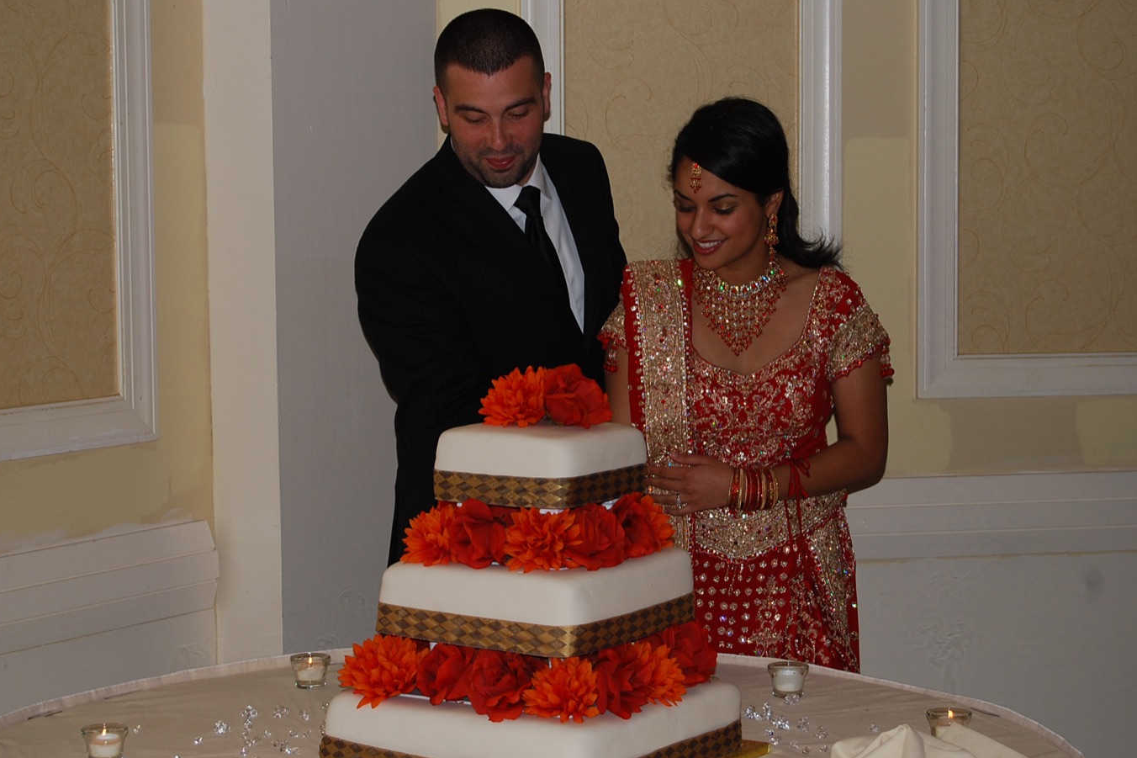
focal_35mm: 86
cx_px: 570
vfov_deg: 16.0
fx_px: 2700
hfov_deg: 23.8
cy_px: 386
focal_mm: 55
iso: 200
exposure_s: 1/60
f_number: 5.6
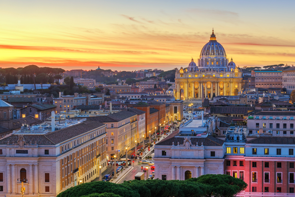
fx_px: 541
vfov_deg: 20.6
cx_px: 172
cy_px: 103
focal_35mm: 66
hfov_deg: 30.5
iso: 64
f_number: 8
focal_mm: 55
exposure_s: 1/5
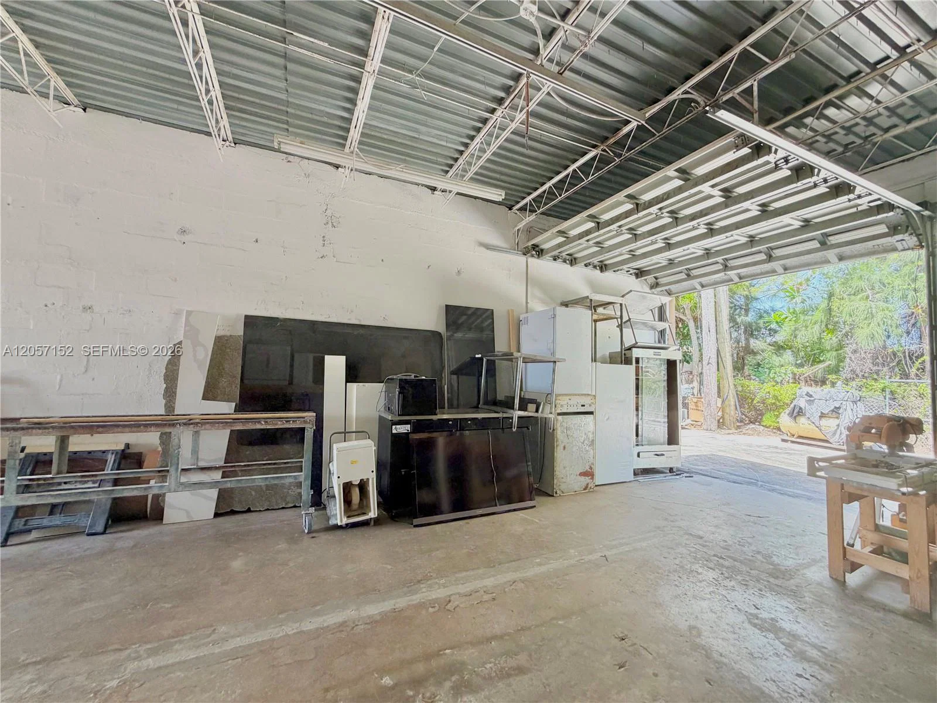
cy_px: 352
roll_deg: -1.0
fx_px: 379
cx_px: 468
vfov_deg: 85.7
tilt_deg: +3.1
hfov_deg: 102.1
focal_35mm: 14
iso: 160
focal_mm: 2.22
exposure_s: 1/121
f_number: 2.2
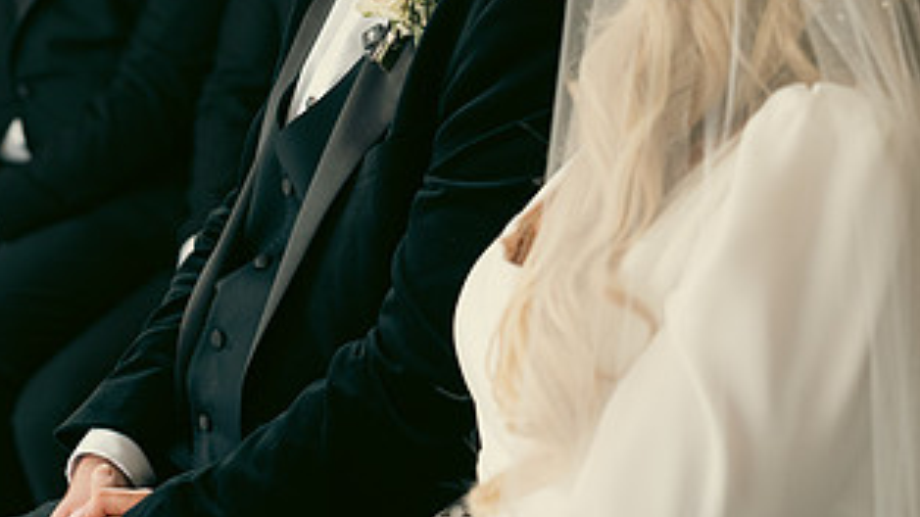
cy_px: 7
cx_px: 459
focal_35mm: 136
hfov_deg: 15.8
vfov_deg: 8.9
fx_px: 3317
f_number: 3.5
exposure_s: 1/160
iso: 320
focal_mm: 70
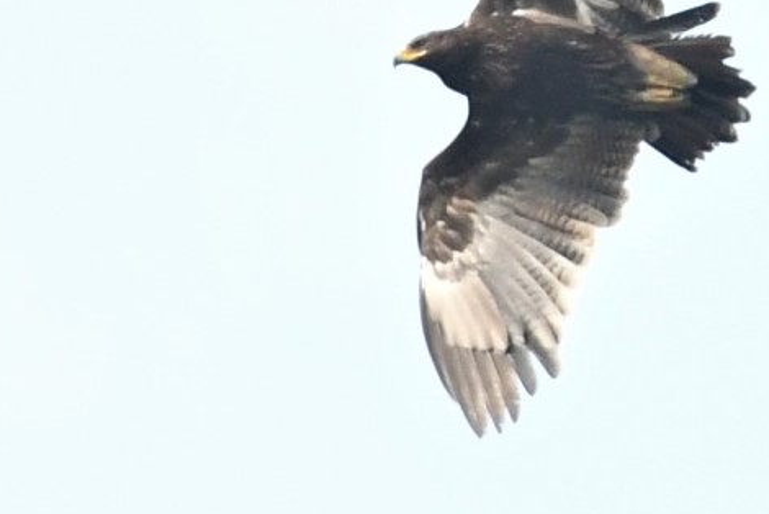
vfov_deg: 1.0
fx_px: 30051
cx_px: 373
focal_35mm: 1406
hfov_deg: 1.5
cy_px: 85
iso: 640
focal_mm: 420
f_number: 7.1
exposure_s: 1/640
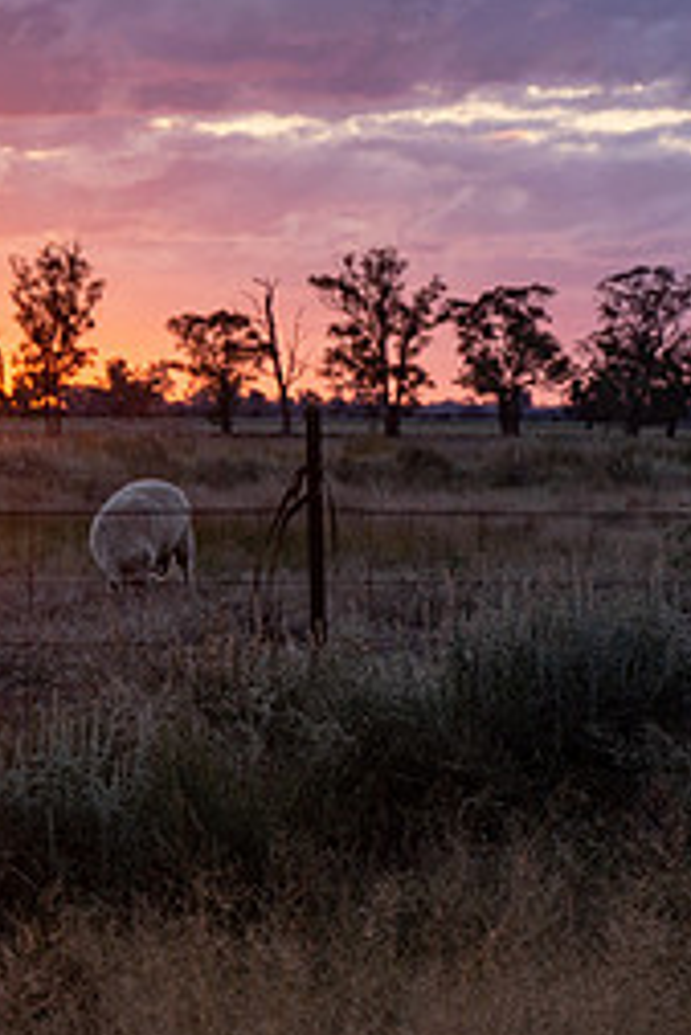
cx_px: -48
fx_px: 7676
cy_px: 347
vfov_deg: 7.7
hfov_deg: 5.1
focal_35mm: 267
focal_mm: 75
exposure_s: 1/50
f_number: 10
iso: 100
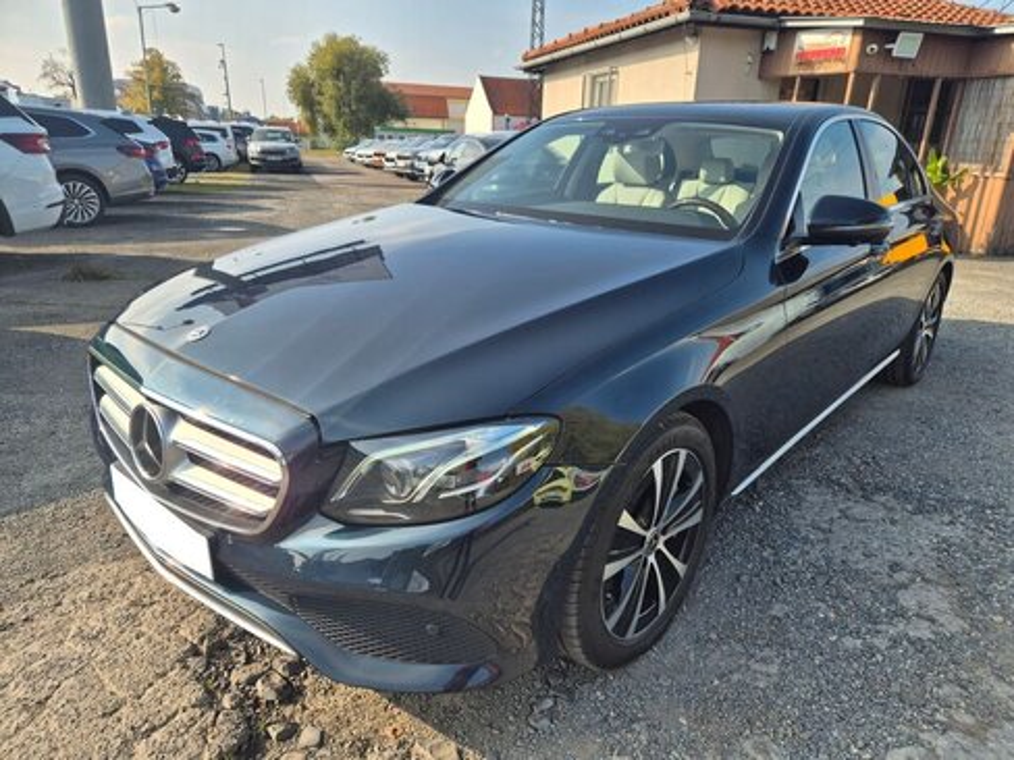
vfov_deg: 58.9
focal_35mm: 23
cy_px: 380
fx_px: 674
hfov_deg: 73.9
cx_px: 507
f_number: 1.8
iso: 25
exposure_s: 1/1296
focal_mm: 5.4
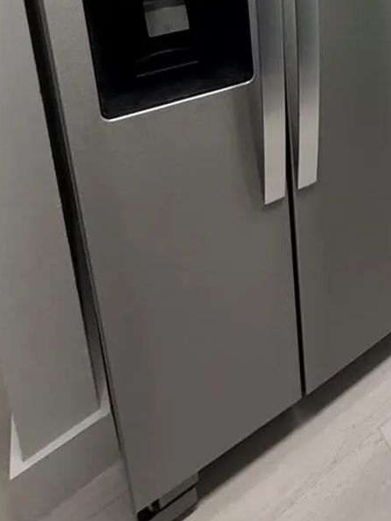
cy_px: -39
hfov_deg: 38.0
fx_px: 482
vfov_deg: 44.7
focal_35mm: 32
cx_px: 413
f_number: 2.2
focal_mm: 2.22
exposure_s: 1/120
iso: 200
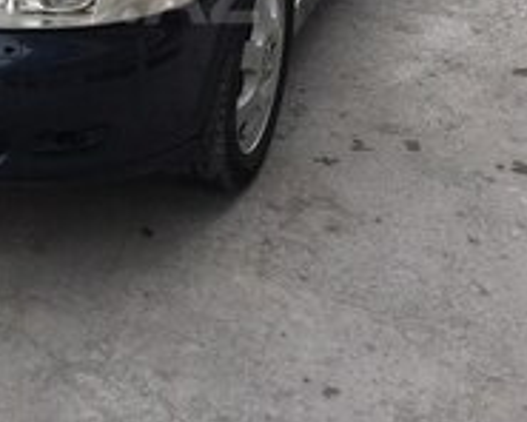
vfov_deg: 19.5
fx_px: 1185
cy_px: -9
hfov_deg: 24.3
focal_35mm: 76
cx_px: 40
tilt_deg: -20.7
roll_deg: -1.7
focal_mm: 4.15
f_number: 2.2
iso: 32
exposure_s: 1/335
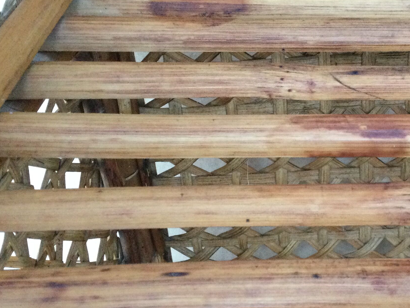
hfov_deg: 30.6
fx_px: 722
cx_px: 346
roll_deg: +0.8
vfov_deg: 24.0
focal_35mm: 61
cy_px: 139
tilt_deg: -37.2
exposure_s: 1/33
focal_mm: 3.3
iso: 200
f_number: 2.4
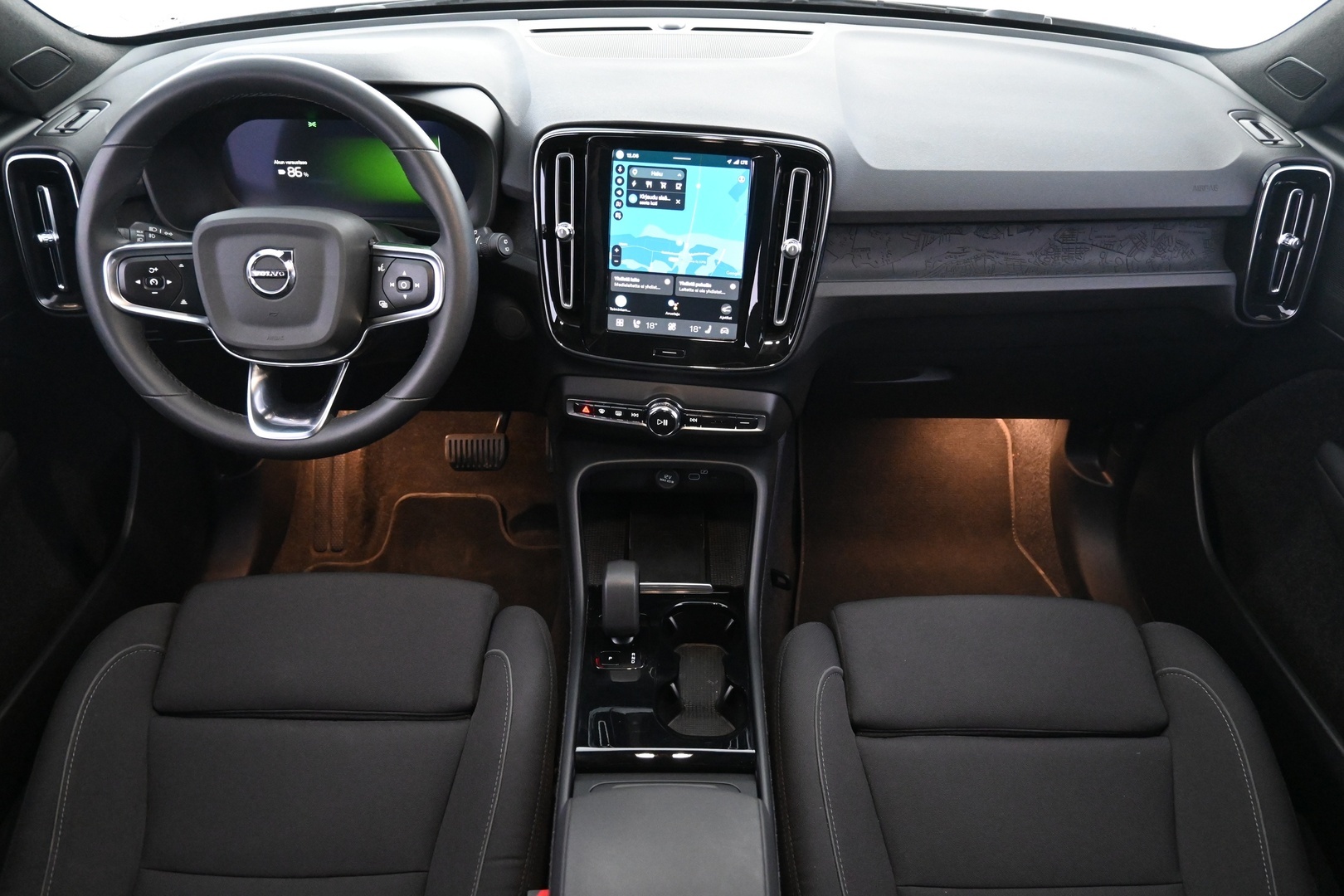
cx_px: 672
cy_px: 448
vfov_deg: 49.1
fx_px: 980
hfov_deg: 68.9
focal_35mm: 26
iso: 4500
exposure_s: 1/30
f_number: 3.5
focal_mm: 17.5
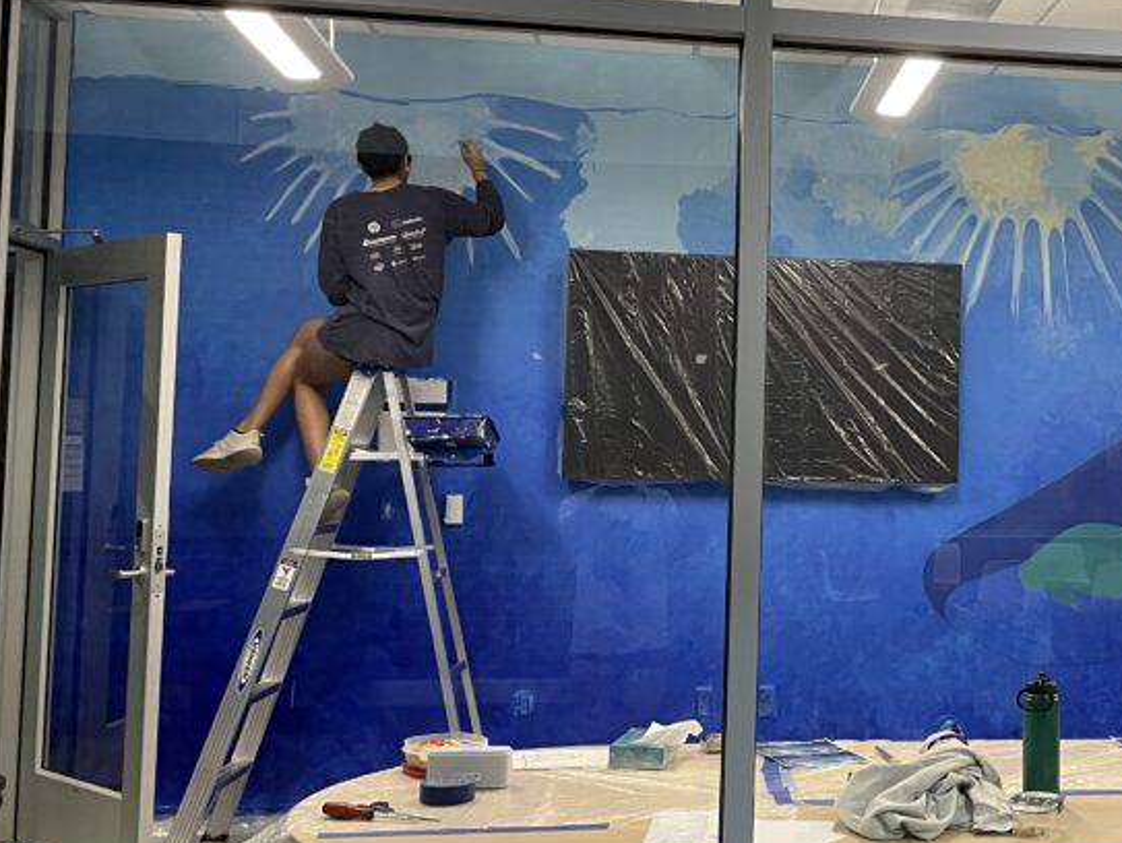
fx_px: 1589
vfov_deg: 29.7
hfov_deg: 37.3
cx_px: 922
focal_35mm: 49
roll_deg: -1.3
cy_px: 374
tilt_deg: +3.1
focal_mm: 4.2
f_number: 1.6
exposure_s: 1/82
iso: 125
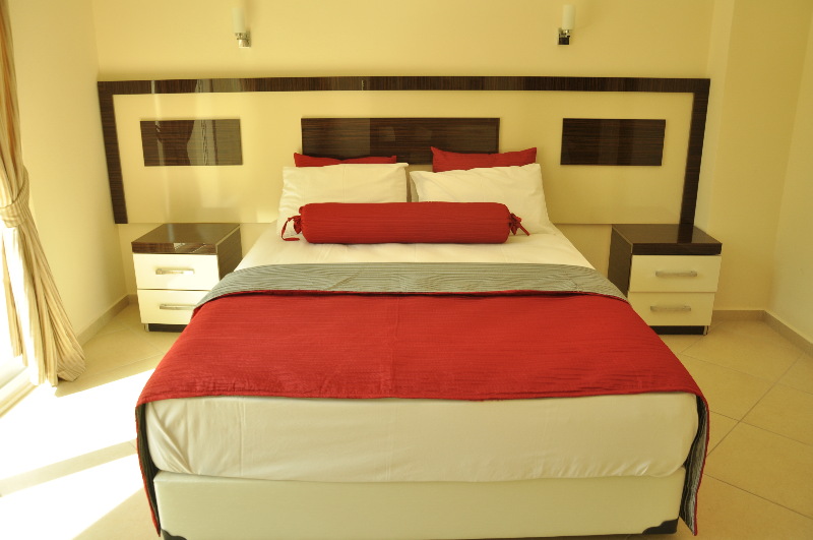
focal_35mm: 27
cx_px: 406
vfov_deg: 47.8
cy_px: 270
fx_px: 609
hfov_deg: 67.5
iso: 200
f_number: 5.6
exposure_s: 1/125
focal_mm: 18
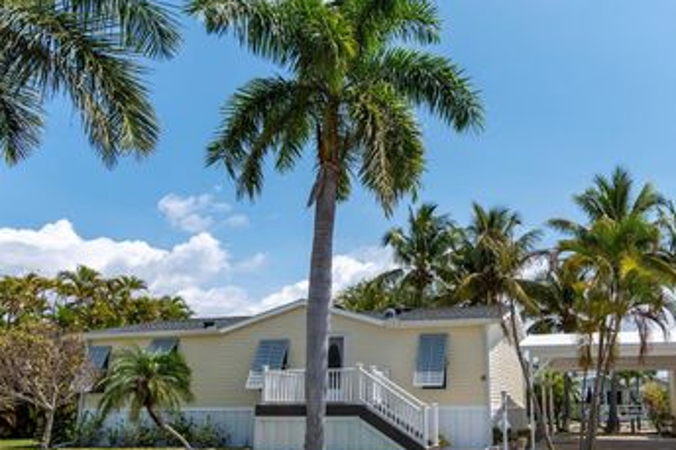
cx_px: 426
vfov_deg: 40.9
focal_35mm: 32
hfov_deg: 57.9
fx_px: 601
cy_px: 264
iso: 100
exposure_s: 1/500
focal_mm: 22
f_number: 11
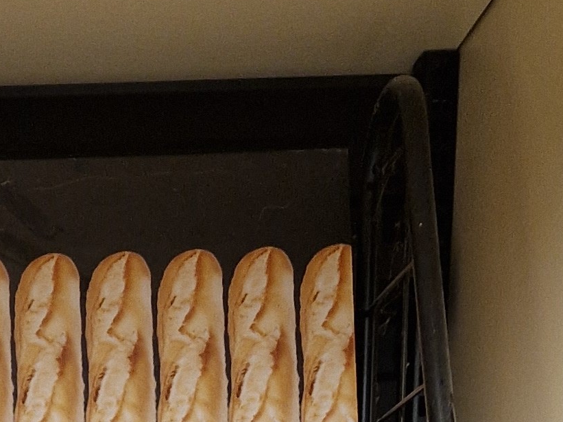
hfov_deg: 16.9
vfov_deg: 10.4
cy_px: 1163
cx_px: -77
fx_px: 1822
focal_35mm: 112
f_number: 1.8
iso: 50
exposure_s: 1/127
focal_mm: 5.4
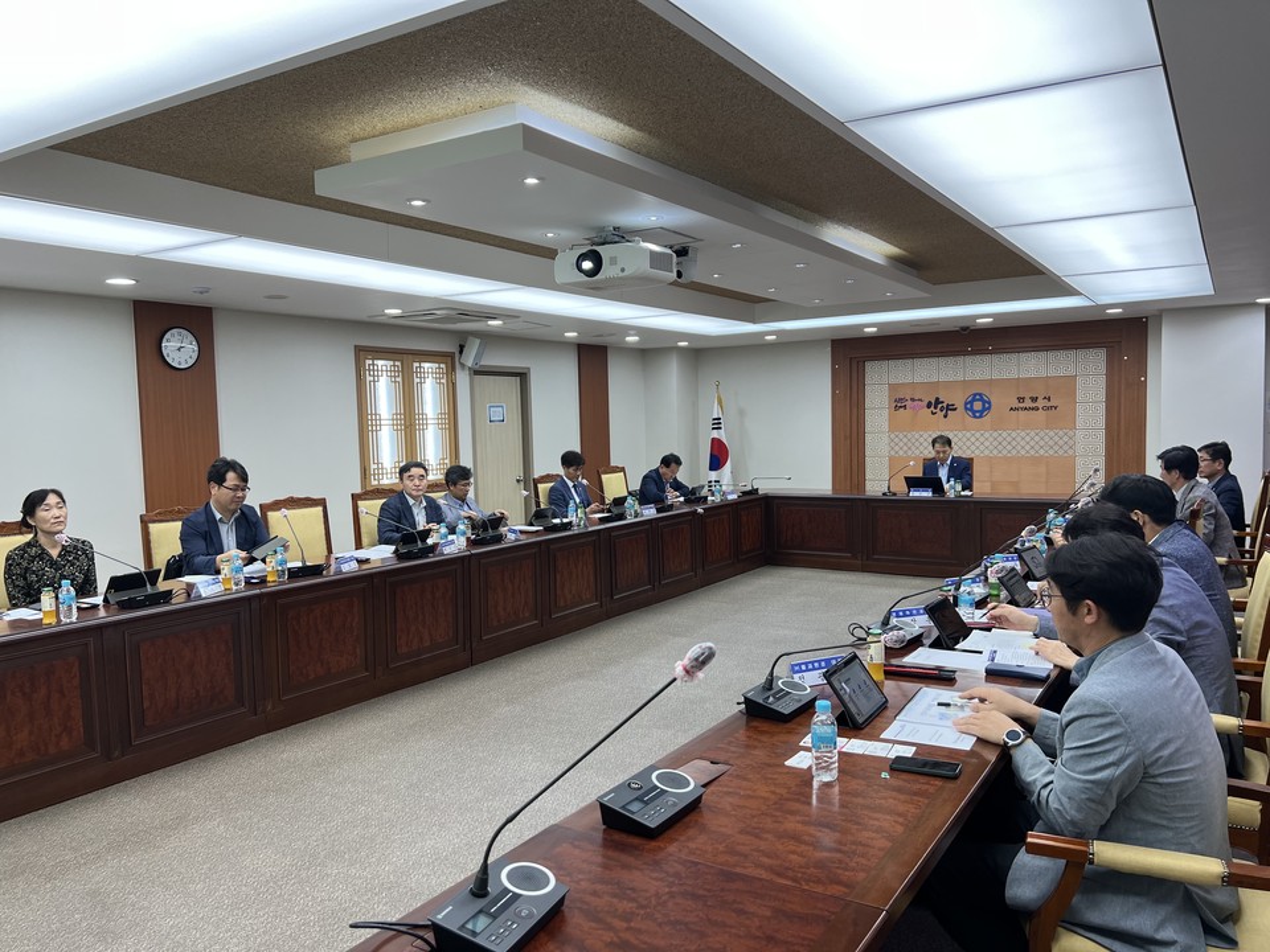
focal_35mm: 26
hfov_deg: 67.3
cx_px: 635
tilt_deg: -5.0
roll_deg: +1.0
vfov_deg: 53.1
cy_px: 476
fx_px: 954
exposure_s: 1/120
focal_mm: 5.7
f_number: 1.5
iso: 64
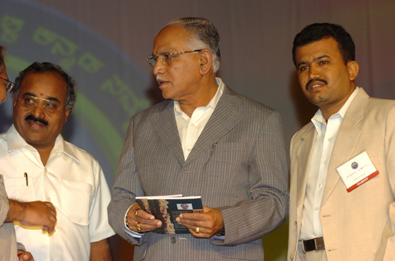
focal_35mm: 158
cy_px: 130
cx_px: 198
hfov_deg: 13.1
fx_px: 1724
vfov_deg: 8.7
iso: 400
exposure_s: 1/80
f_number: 5
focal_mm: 105
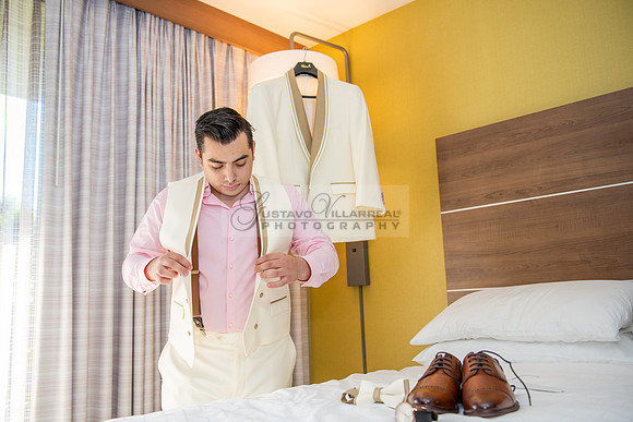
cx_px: 316
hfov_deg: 58.7
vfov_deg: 41.1
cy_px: 211
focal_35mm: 32
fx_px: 563
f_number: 3.5
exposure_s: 1/250
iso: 500
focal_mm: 32
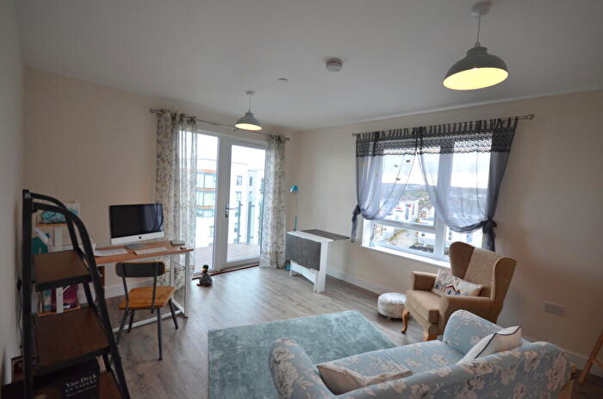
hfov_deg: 100.5
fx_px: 251
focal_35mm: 15
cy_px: 200
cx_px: 302
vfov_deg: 77.0
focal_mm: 10
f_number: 5
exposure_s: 1/100
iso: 400
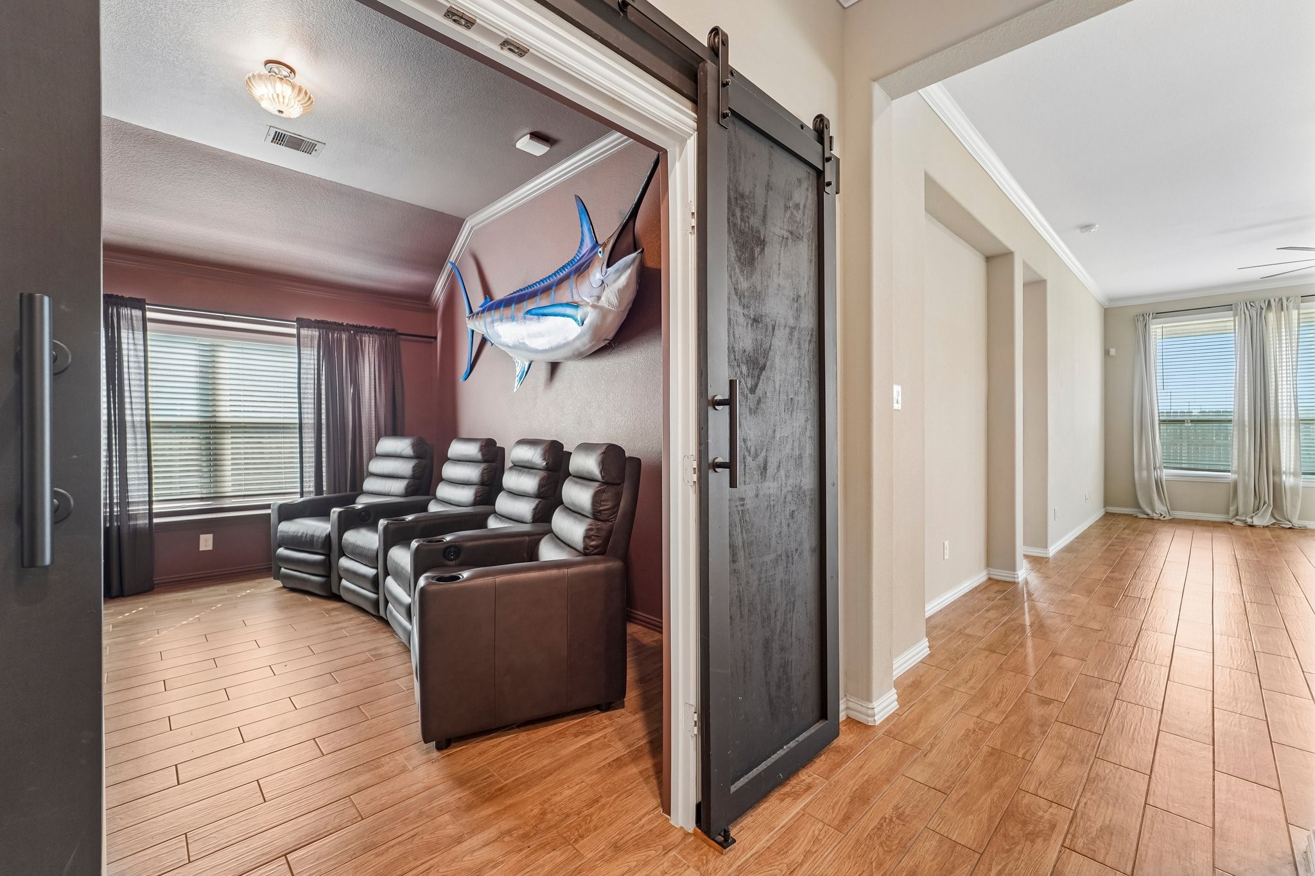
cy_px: 438
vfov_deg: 81.2
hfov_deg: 104.3
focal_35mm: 14
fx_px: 511
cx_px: 658
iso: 500
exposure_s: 1/13
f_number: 8
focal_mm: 14
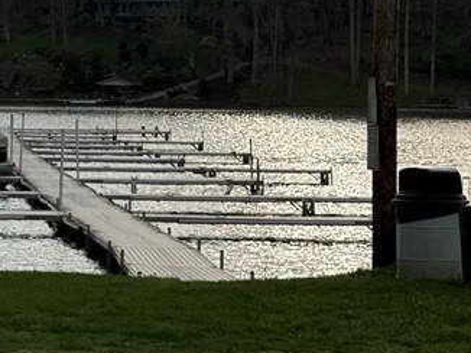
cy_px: 72
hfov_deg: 12.4
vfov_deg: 9.8
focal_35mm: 151
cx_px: -254
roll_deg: -0.5
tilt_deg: +1.1
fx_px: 2053
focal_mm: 6.76
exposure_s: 1/9901
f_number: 1.78
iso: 64
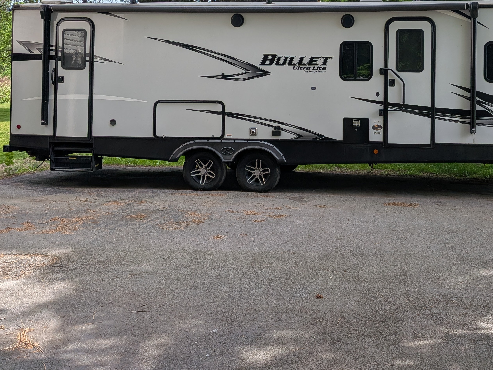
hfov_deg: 48.5
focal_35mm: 38
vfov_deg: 36.9
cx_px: 309
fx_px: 541
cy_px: 95
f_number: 1.7
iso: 26
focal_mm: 4.53
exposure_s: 1/1088
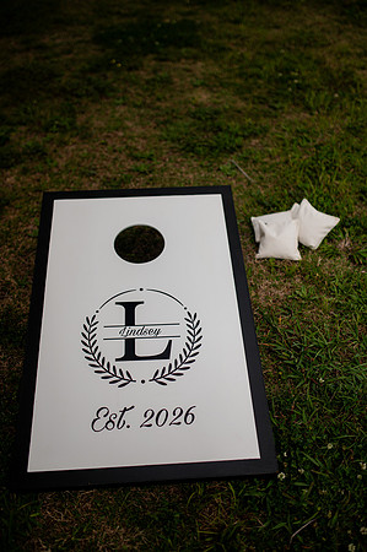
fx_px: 536
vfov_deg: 54.5
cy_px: 276
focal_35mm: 35
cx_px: 184
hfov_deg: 37.8
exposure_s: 1/8000
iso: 125
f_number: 1.8
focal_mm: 35
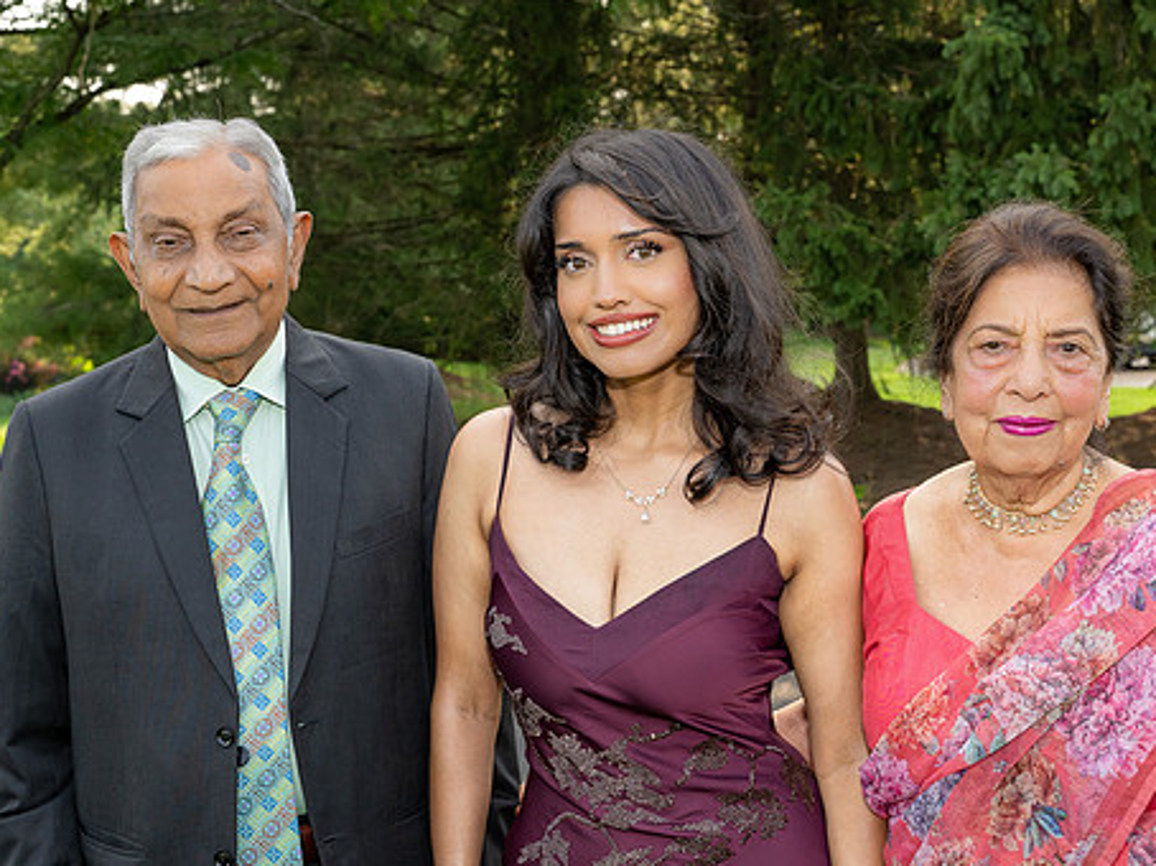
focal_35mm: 59
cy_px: 495
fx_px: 1969
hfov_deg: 32.7
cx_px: 631
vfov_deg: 24.8
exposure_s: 1/250
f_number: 7.1
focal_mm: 43
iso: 720
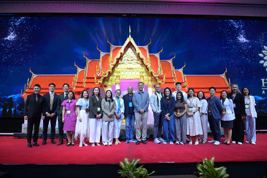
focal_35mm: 24
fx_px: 178
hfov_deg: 73.8
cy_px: 89
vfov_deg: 53.1
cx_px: 134
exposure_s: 1/250
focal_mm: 24
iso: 2500
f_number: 5.6
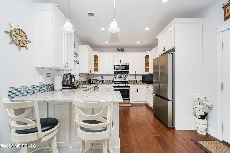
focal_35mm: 16
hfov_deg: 95.0
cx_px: 115
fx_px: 105
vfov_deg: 72.1
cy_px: 76
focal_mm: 16.5
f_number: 4.5
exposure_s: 1/50
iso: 64
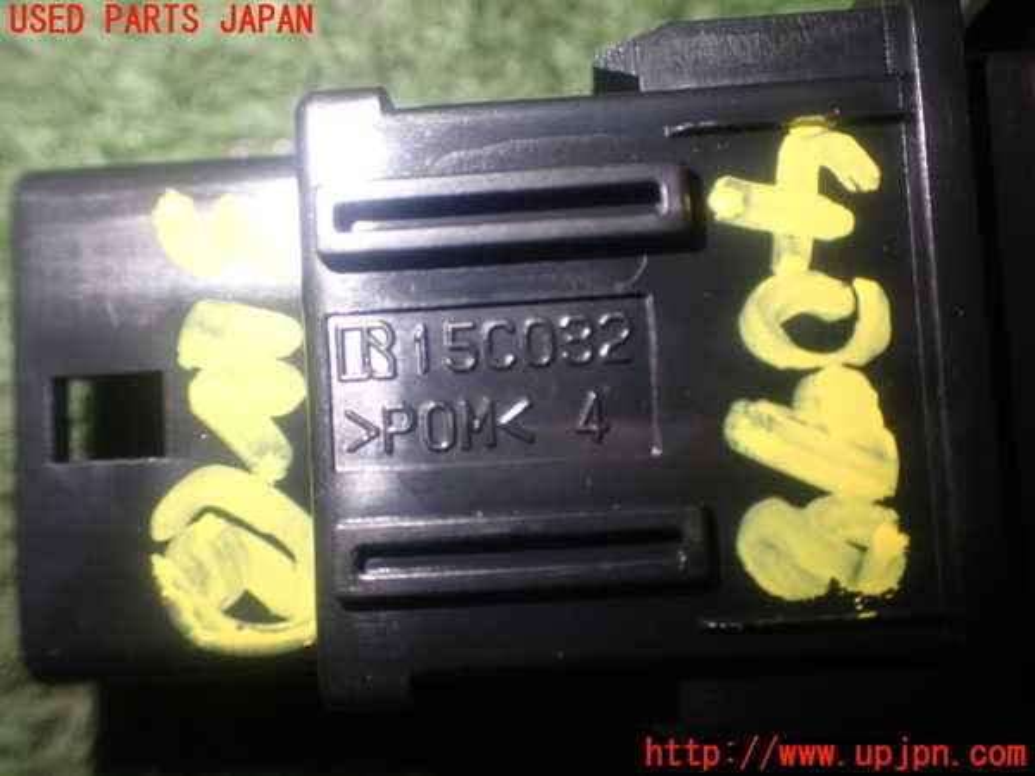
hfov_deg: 49.0
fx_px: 1136
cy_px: 388
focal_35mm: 38
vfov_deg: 37.7
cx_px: 518
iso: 200
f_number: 2.7
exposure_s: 1/40
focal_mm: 6.83
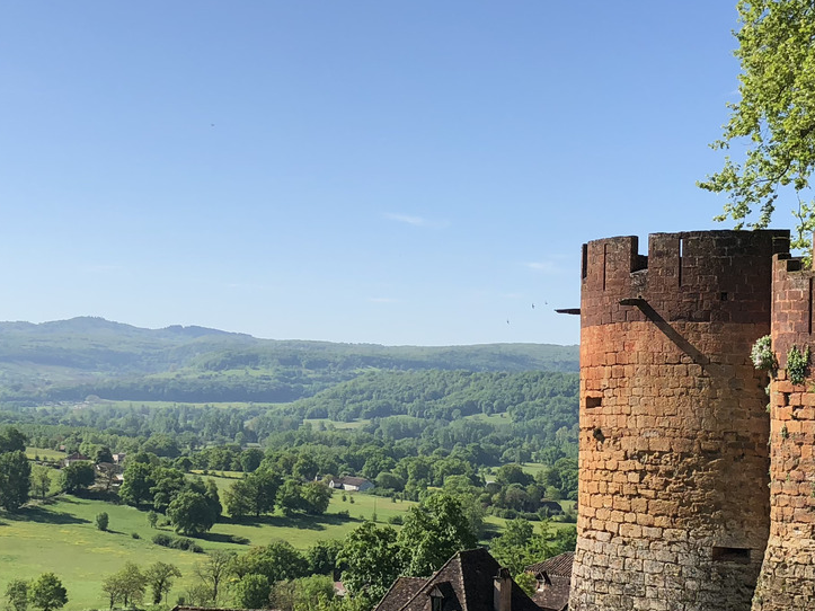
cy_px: 365
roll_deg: -0.7
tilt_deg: +1.5
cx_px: 452
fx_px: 1459
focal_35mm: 62
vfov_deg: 23.6
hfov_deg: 31.2
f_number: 1.8
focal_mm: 4
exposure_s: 1/2183
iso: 20
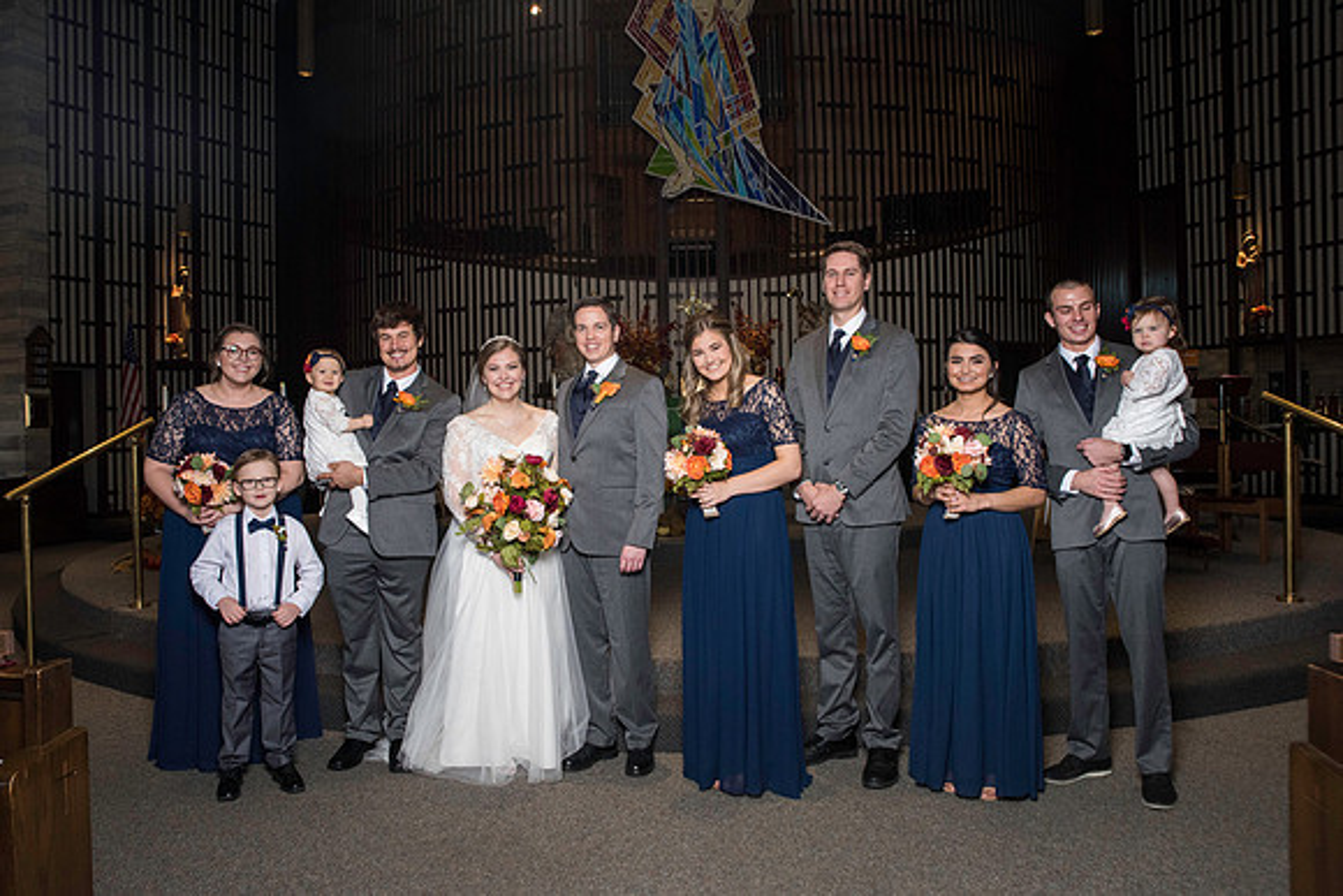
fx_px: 974
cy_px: 448
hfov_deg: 69.1
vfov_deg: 49.4
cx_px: 613
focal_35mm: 26
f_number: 6.3
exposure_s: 1/160
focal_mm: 24
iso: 1000
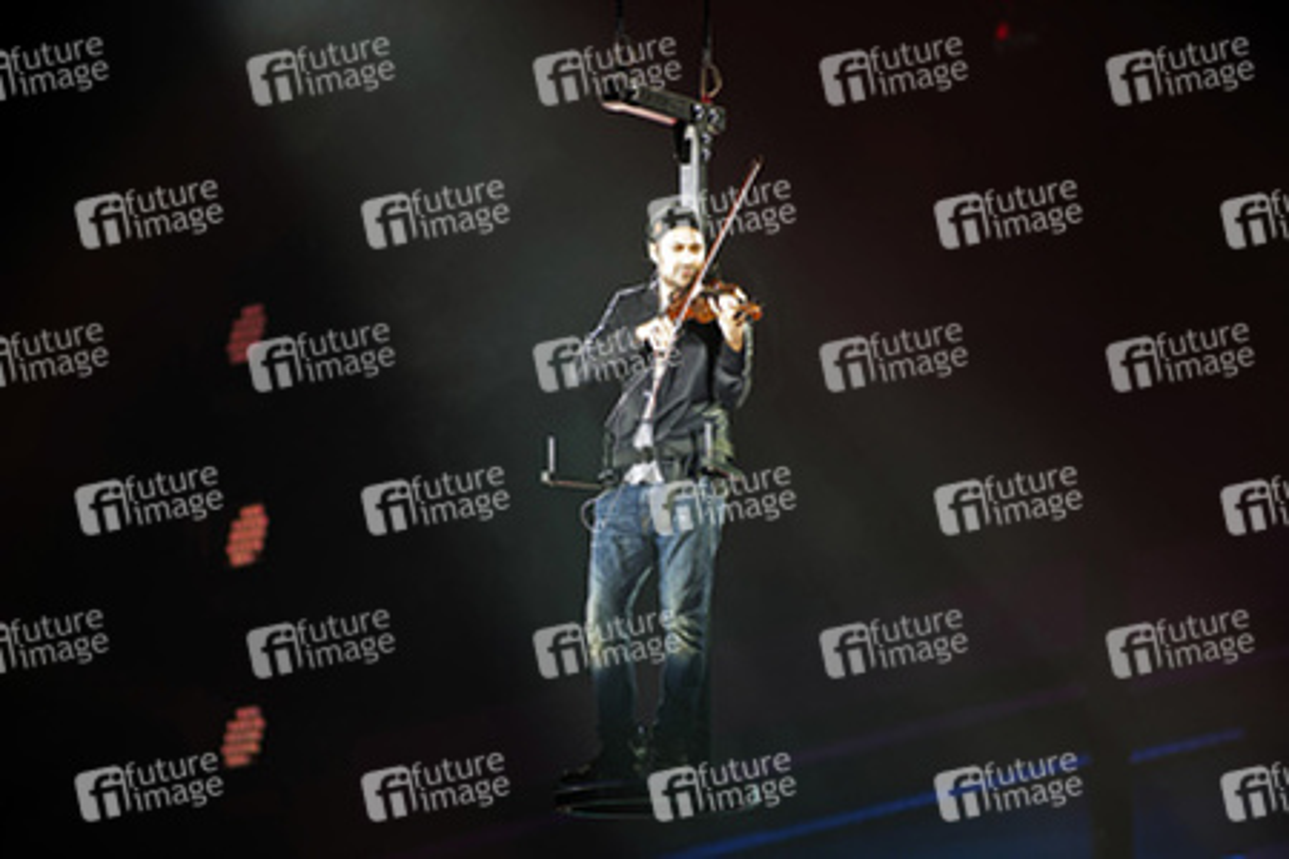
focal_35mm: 300
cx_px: 644
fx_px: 10741
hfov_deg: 6.9
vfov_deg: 4.6
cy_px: 430
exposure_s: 1/250
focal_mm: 300
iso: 1600
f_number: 3.2
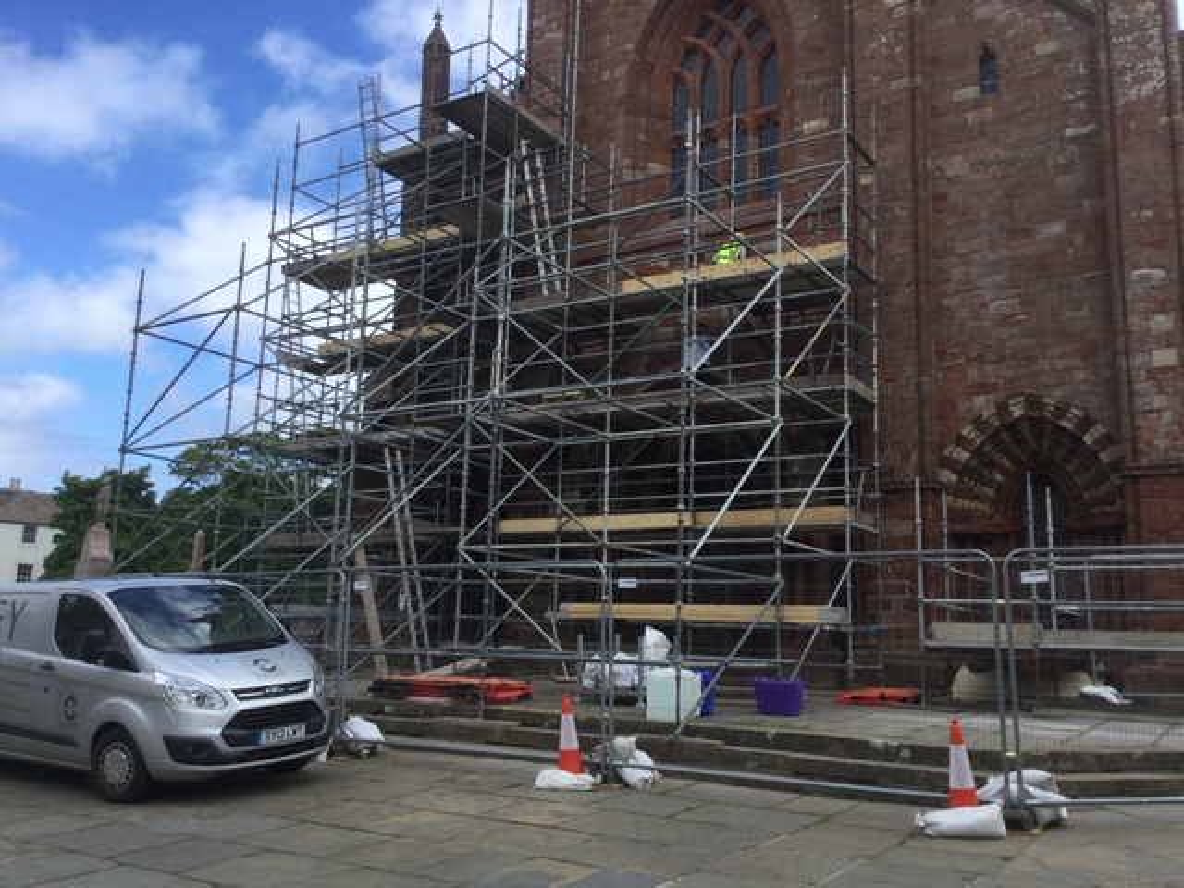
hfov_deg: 58.4
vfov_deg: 45.4
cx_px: 592
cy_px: 444
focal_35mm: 31
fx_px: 1060
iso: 25
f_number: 2.4
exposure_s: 1/754
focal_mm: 3.3
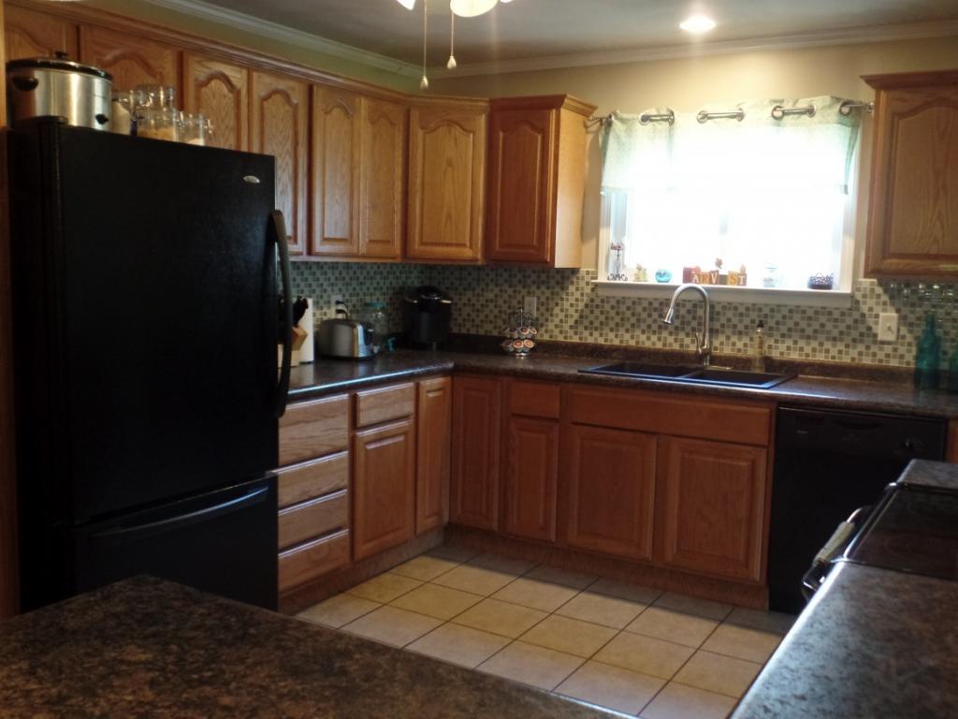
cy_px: 360
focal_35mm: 35
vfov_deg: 40.7
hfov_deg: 52.6
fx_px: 969
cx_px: 479
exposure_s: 1/15
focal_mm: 6.2
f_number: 3
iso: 400
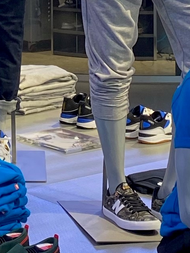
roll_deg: +0.0
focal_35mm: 166
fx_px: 1215
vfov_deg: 11.6
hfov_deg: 8.9
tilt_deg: -3.6
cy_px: -58
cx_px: -19
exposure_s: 1/60
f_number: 1.8
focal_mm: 4.25
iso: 80
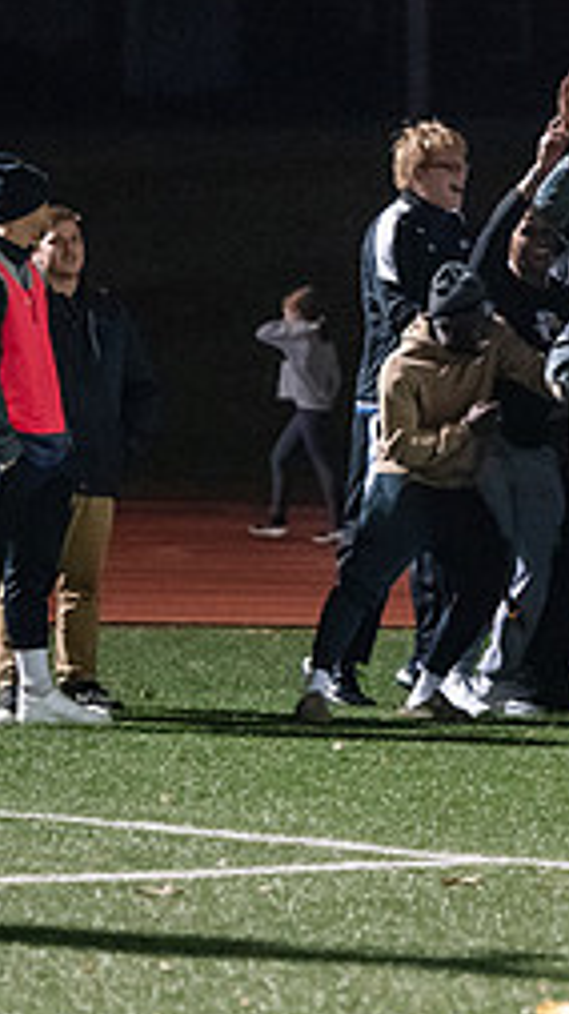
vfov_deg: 7.2
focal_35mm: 300
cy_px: 403
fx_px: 8060
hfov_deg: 4.0
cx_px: 769
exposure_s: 1/640
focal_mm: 125
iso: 8000
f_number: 3.2
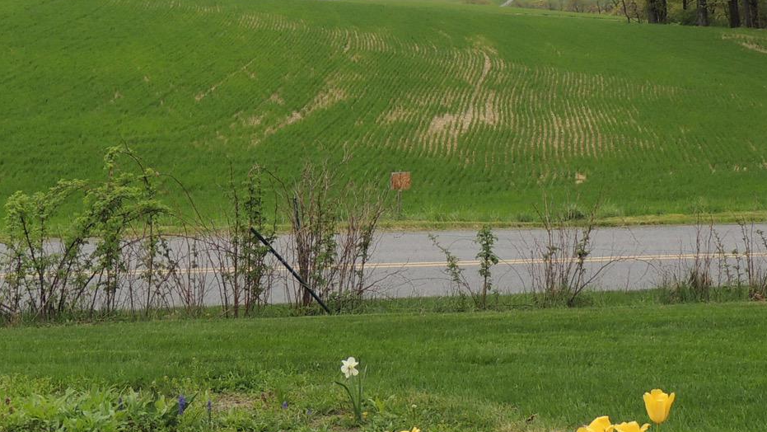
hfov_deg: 20.7
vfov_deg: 11.6
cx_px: 261
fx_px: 2095
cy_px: 6
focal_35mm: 103
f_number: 3.4
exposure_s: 1/250
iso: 100
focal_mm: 7.6
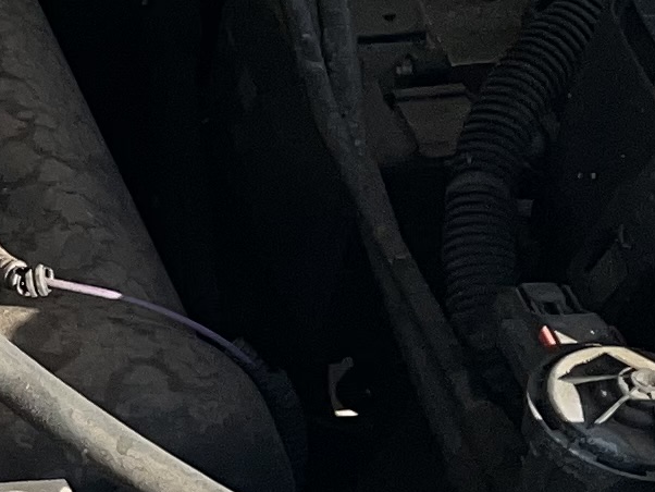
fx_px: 3294
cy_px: 408
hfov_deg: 10.2
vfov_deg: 8.5
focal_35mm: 174
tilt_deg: -45.4
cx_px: -810
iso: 32
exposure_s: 1/1112
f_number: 1.5
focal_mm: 5.7
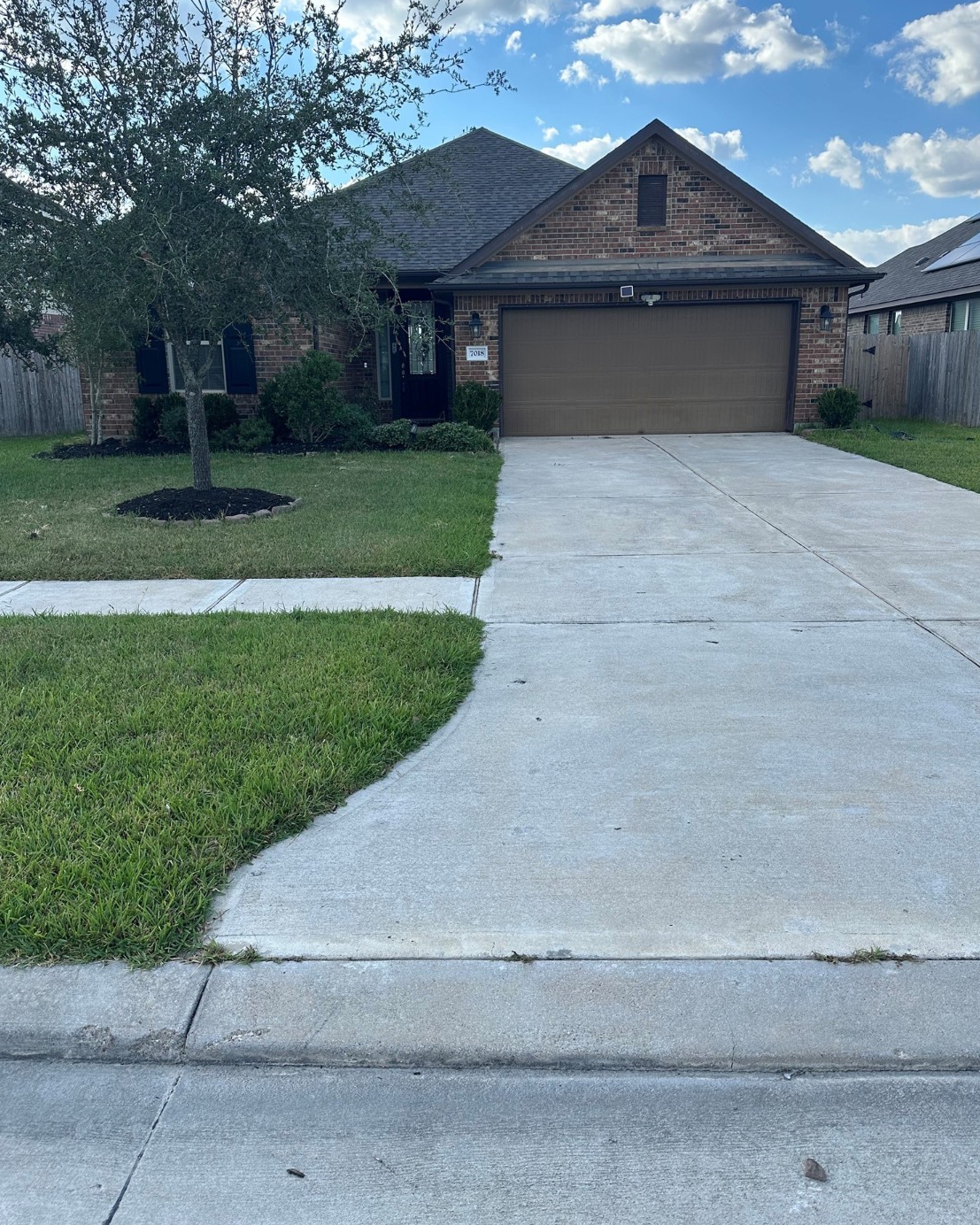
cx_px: 484
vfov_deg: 66.0
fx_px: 943
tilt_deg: -12.3
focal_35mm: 26
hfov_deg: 54.9
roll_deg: +1.5
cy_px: 576
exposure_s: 1/2252
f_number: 1.78
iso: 80
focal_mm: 6.86
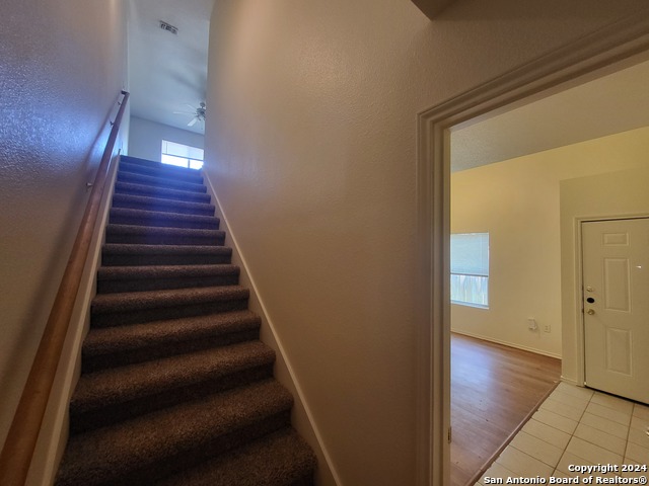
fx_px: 244
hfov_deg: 106.2
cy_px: 243
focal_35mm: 13
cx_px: 324
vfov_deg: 89.9
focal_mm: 1.74
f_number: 2.2
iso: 320
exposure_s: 1/40
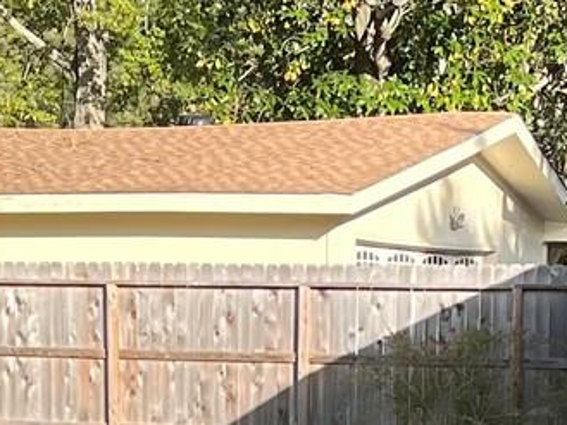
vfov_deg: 8.7
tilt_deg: -10.4
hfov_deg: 12.2
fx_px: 2654
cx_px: 255
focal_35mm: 162
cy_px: 798
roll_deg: -0.4
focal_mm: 5.1
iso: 50
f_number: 1.6
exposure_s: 1/928
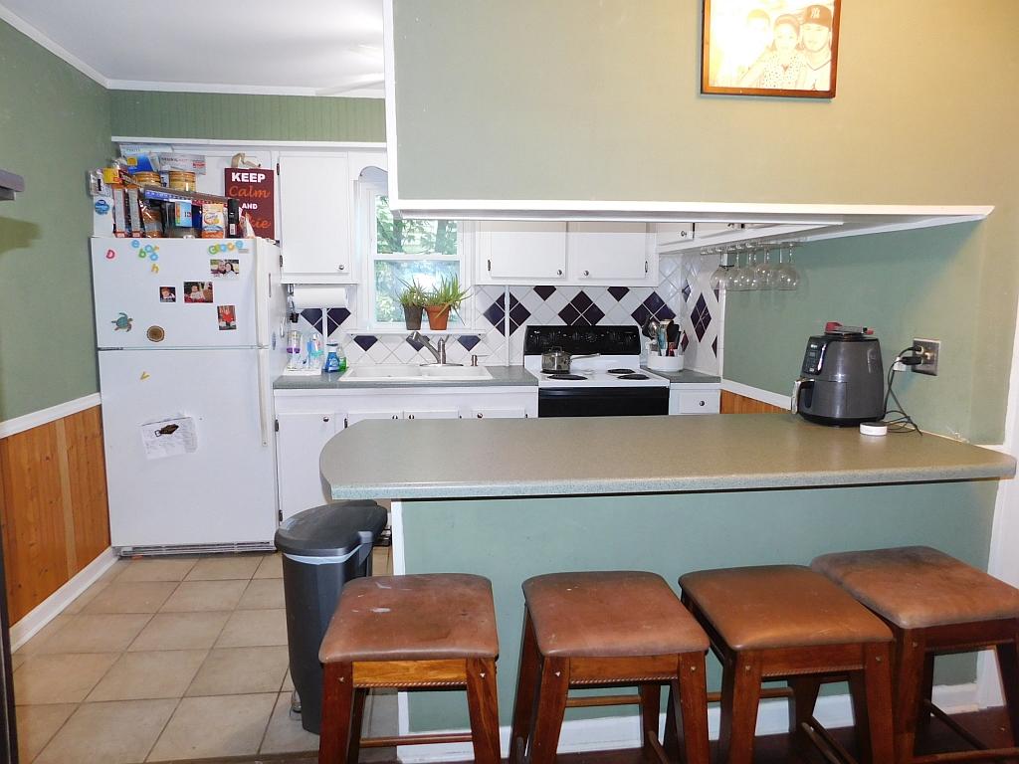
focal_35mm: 23
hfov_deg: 73.9
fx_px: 677
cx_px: 510
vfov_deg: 58.9
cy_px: 382
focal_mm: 4
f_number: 3
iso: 200
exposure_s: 1/30
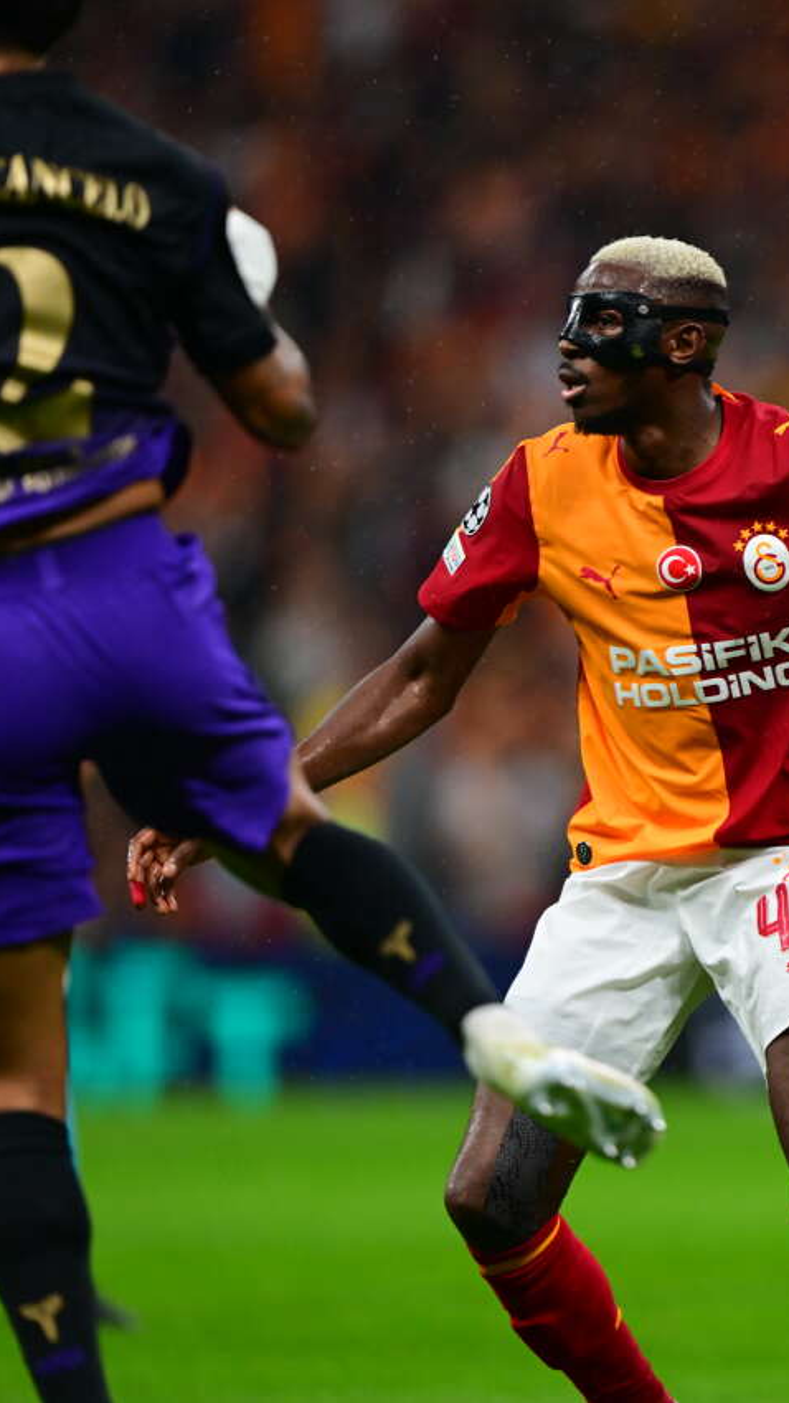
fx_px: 23474
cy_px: 701
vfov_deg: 3.4
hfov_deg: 1.9
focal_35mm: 631
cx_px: 733
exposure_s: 1/1250
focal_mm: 400
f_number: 2.8
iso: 1250
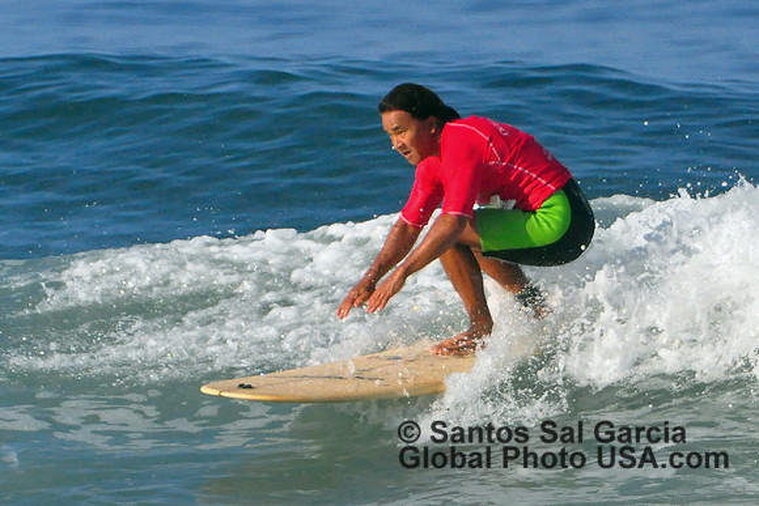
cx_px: 380
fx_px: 17397
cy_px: 253
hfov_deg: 2.5
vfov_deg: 1.7
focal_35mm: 825
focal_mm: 550
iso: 1250
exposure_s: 1/2500
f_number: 10
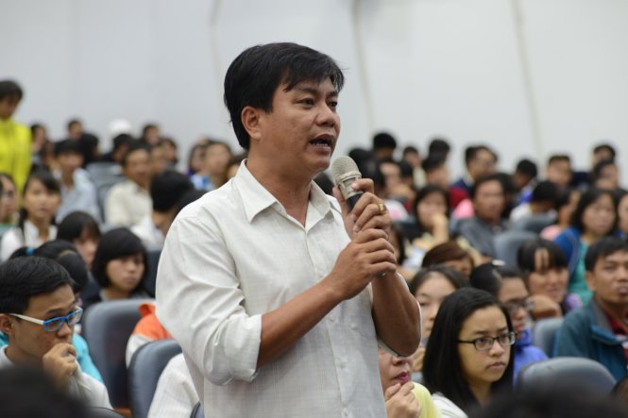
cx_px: 314
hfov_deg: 19.5
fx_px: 1831
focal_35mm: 105
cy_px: 209
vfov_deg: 13.0
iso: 1250
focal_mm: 105
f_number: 4
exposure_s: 1/50
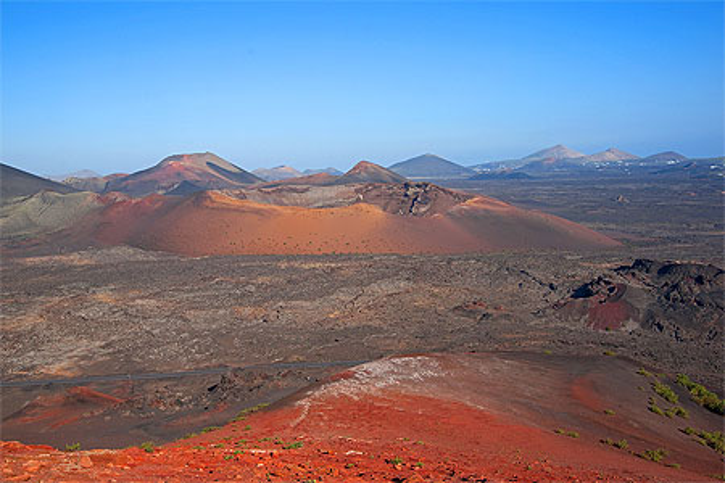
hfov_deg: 48.5
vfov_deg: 33.4
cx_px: 362
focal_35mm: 40
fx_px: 805
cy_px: 242
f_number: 11
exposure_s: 1/160
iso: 200
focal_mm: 40
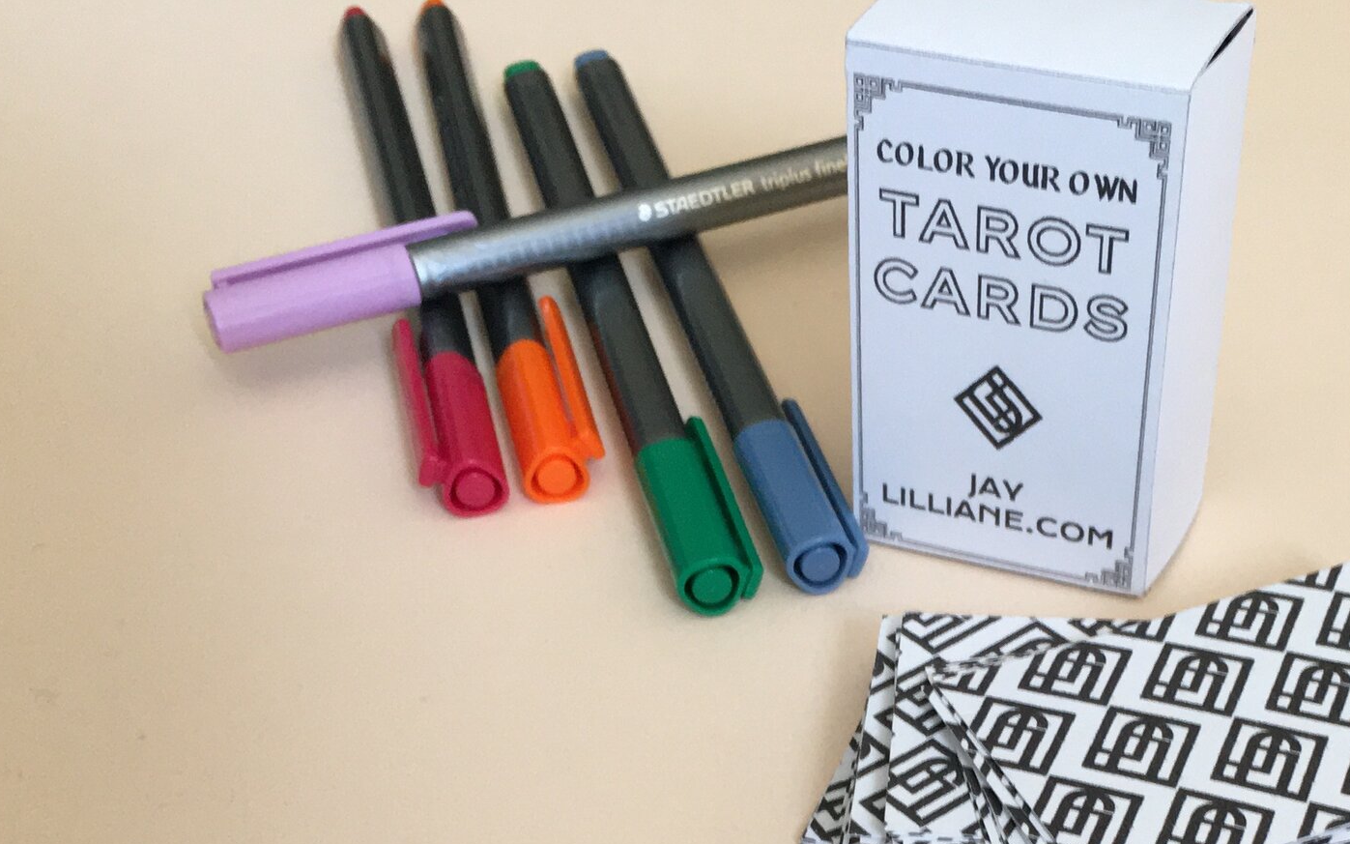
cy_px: 874
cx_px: 872
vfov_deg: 22.5
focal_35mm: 55
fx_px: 2023
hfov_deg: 36.6
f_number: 2.2
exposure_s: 1/30
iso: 100
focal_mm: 4.15
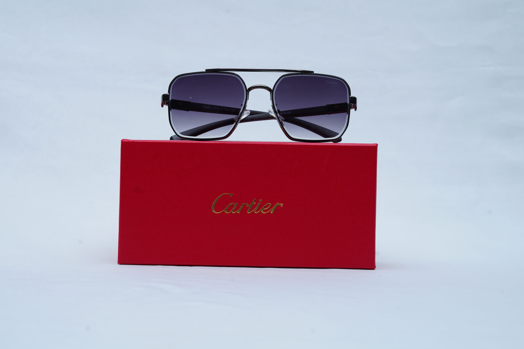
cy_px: 181
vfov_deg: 24.2
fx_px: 815
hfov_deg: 35.6
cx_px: 251
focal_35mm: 56
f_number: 9
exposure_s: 1/160
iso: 125
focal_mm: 50
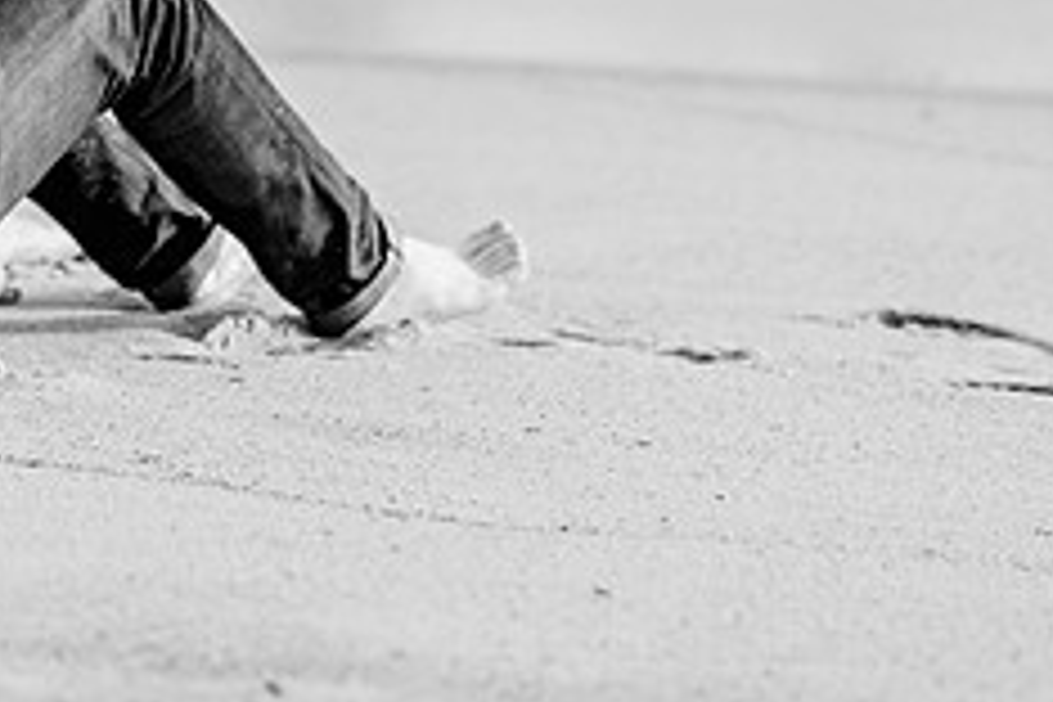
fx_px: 9242
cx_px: 126
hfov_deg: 6.5
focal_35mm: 316
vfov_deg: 4.3
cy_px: -7
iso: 160
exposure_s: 1/1250
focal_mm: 85
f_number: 1.8
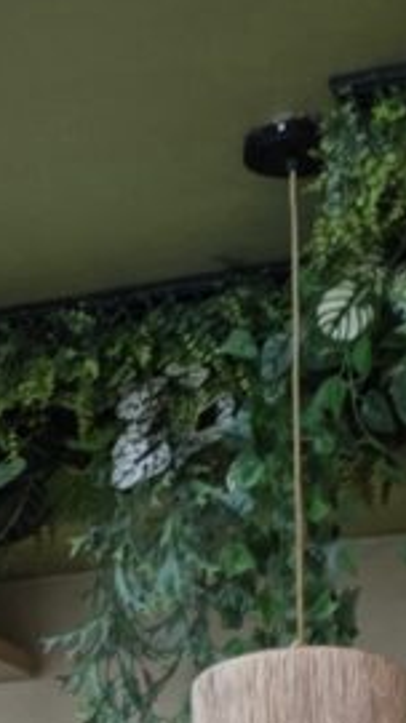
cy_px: 923
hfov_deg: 7.4
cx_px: -398
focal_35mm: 158
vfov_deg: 13.2
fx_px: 3031
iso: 80
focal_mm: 6.3
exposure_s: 1/101
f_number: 1.7
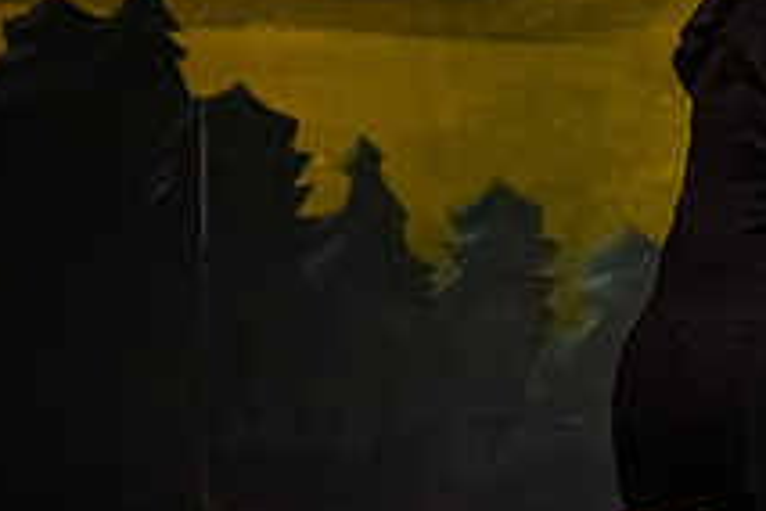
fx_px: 7064
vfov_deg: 4.1
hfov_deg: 6.2
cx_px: 1021
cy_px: 67
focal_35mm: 332
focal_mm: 122
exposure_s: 1/200
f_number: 3.2
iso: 5000
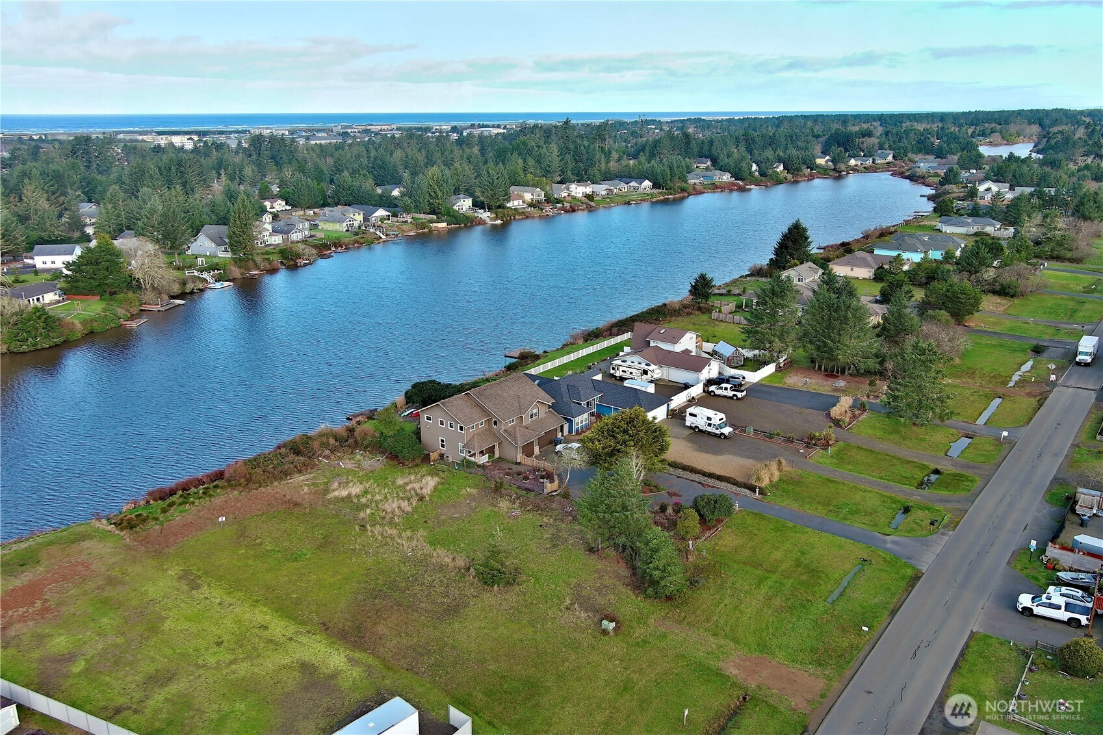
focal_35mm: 29
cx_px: 552
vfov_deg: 45.0
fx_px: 888
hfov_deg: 63.7
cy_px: 368
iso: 100
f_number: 2.8
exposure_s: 1/442
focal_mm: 10.57
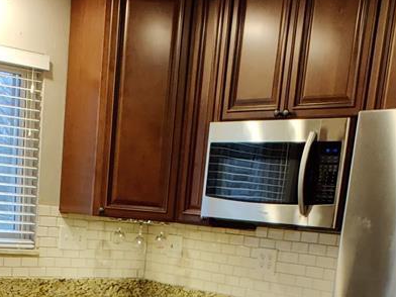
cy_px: 403
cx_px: 104
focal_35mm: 53
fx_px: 606
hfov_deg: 35.4
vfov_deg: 23.7
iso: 320
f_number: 2.2
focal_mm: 2.25
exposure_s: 1/33
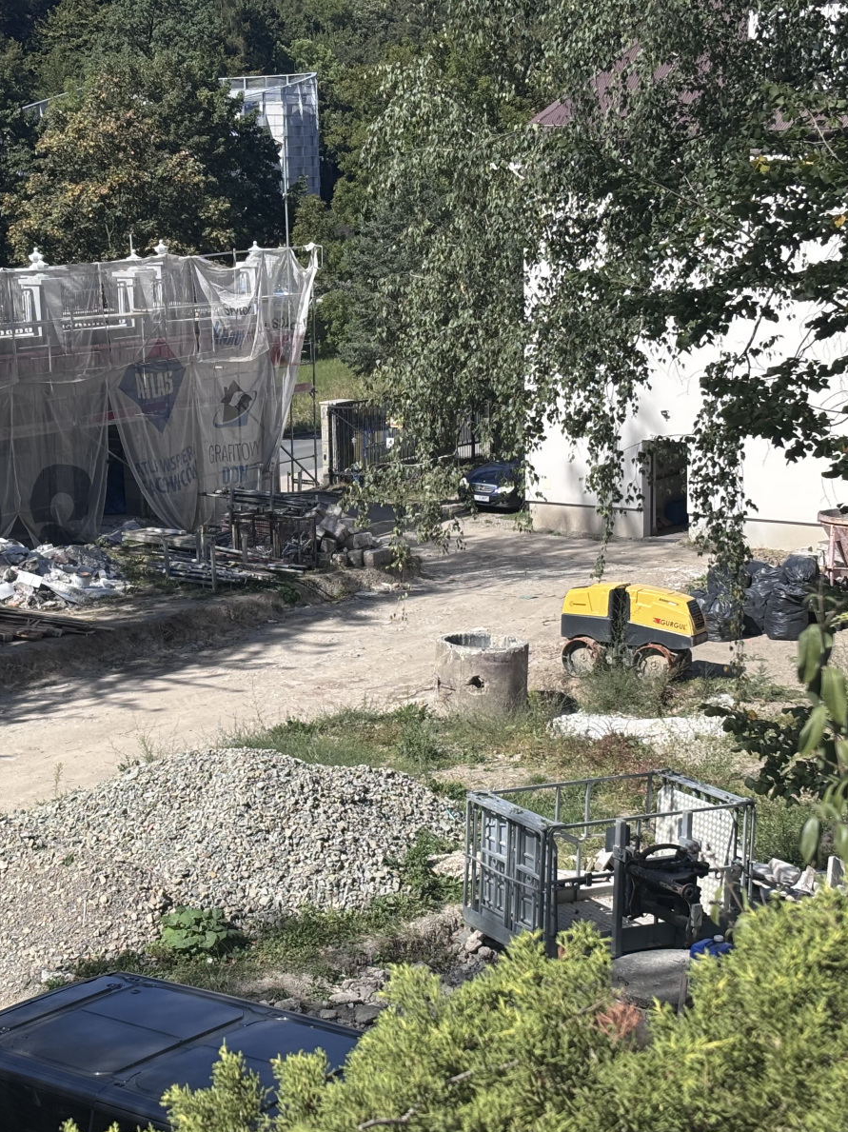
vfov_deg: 27.8
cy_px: 570
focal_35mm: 70
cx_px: 257
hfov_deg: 20.9
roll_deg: +1.0
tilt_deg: -11.0
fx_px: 2288
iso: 40
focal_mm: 5.96
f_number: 1.6
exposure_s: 1/2242
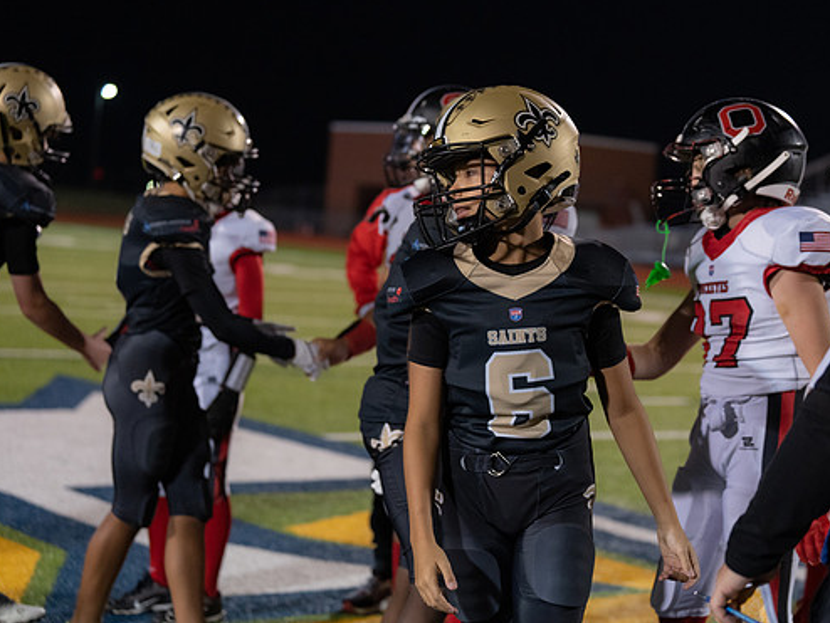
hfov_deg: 24.7
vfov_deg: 18.7
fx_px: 1895
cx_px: 477
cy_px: 303
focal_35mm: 79
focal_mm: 70
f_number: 2.8
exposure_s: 1/500
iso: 2500
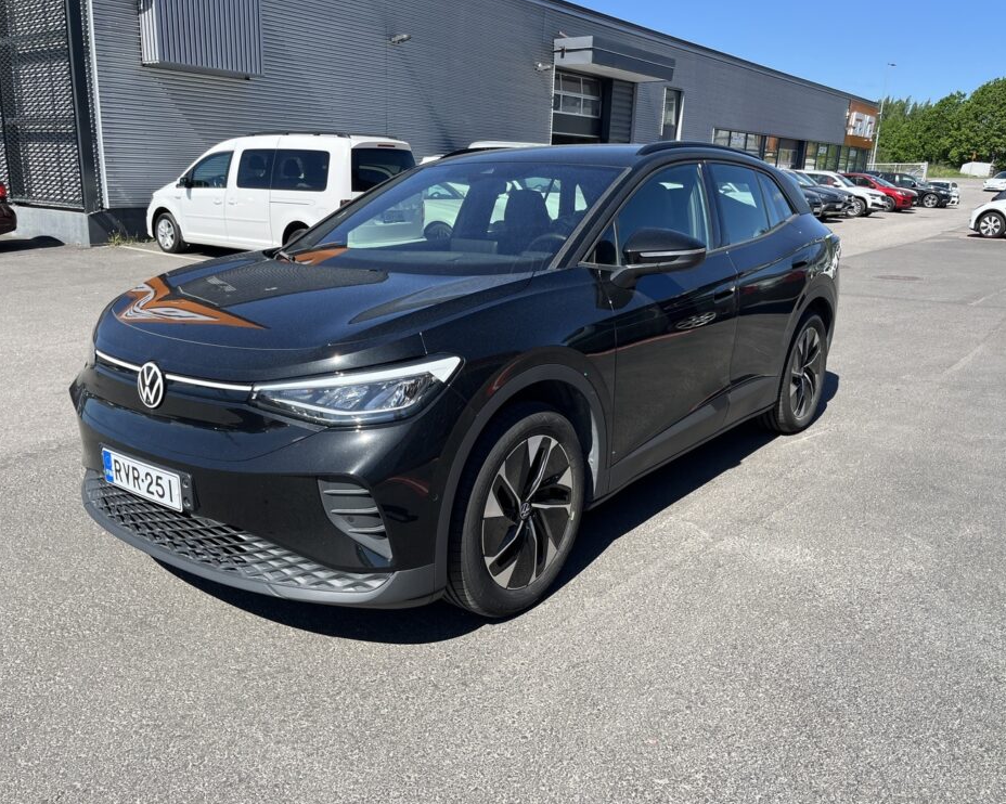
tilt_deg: -15.1
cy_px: 399
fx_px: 833
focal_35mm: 28
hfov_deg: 62.1
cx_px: 463
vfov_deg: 51.5
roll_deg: -1.7
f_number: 1.6
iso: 50
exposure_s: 1/2222
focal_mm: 5.1
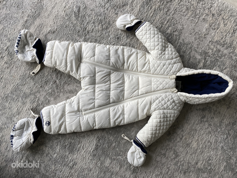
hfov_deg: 67.3
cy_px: 89
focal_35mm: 26
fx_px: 178
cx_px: 118
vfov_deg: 53.1
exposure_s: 1/122
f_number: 1.8
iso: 32
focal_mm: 4.25
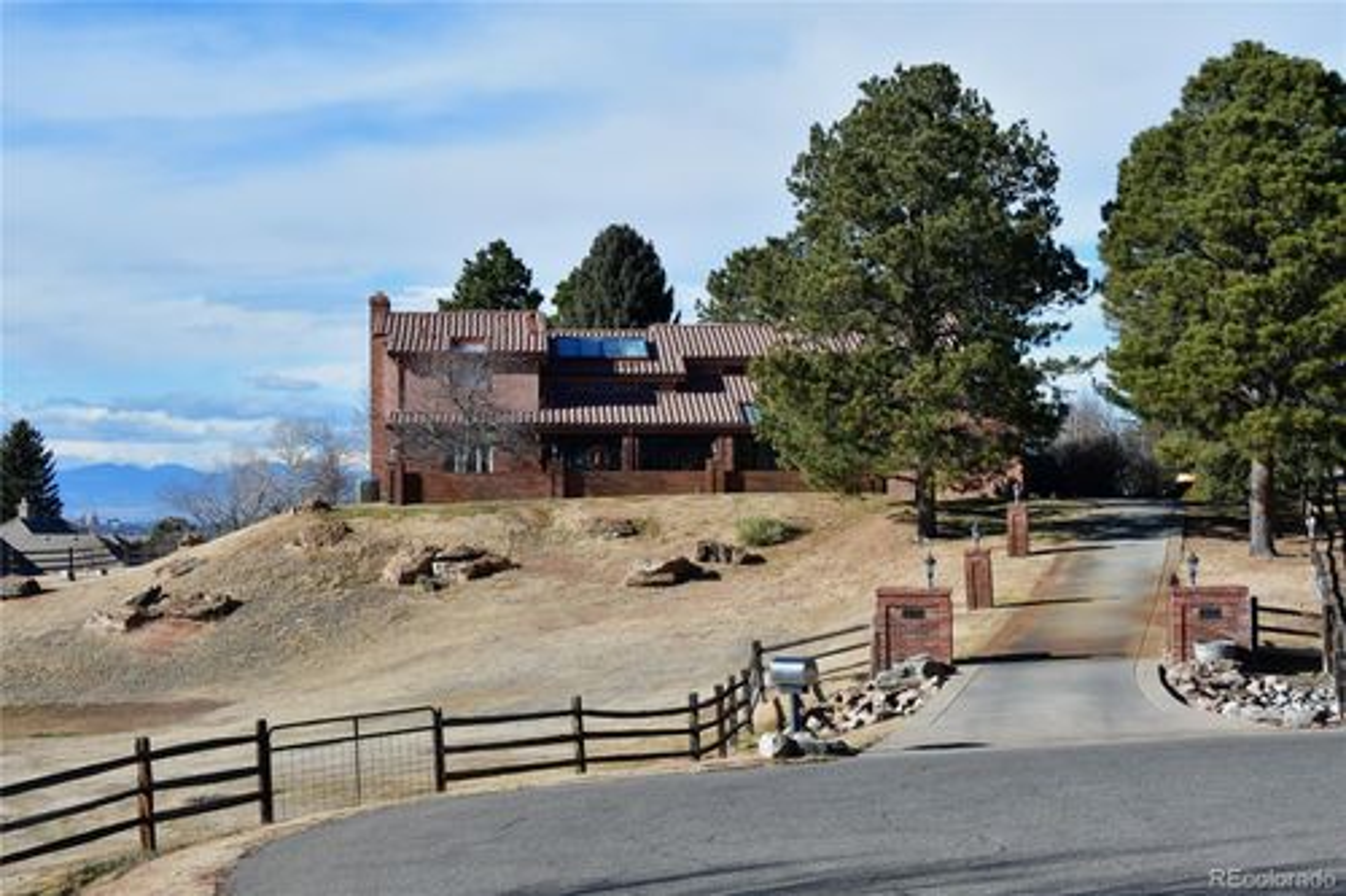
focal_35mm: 66
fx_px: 2467
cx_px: 673
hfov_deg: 30.5
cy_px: 448
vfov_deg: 20.6
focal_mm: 44
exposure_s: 1/500
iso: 400
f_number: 11
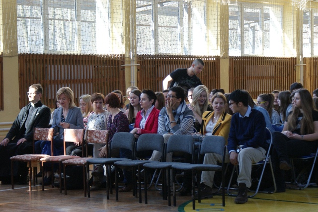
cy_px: 106
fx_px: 928
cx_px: 159
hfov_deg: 19.5
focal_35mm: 105
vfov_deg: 13.0
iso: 400
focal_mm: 70
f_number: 5.6
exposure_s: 1/100
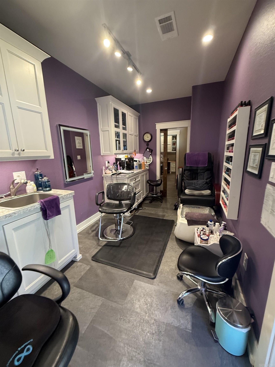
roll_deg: +1.3
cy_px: 184
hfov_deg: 85.7
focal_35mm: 14
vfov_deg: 102.1
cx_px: 138
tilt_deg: -12.1
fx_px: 148
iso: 320
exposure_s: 1/60
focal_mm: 2.22
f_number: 2.2
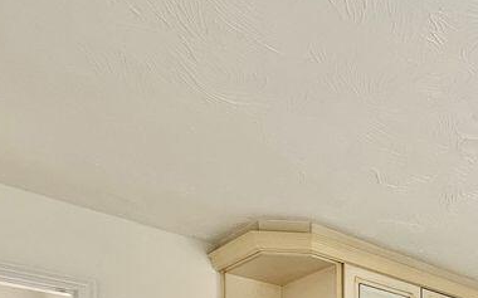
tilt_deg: -0.7
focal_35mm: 40
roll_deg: +0.0
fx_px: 521
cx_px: 548
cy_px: 455
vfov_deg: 24.4
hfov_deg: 38.8
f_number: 2.2
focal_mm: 2.22
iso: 50
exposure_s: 1/99
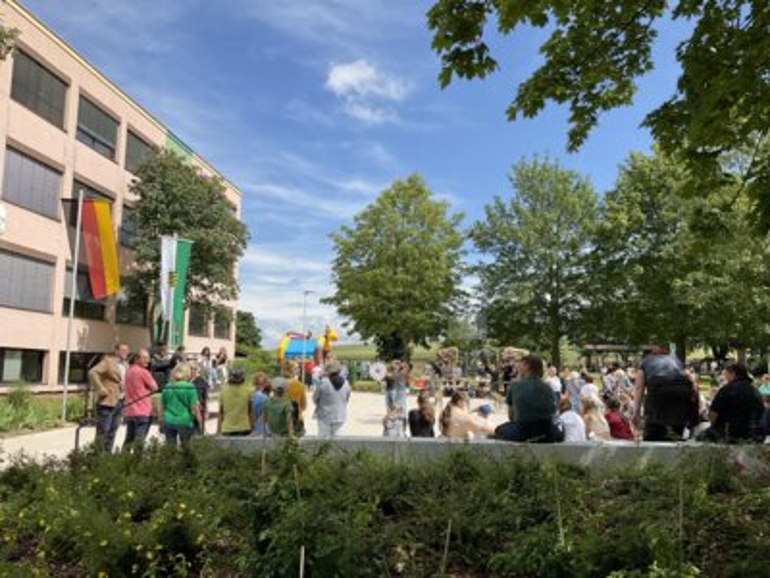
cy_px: 289
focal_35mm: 29
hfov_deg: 61.7
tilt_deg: +6.3
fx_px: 645
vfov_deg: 48.2
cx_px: 385
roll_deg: -1.0
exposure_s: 1/1786
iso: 16
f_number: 1.8
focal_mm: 3
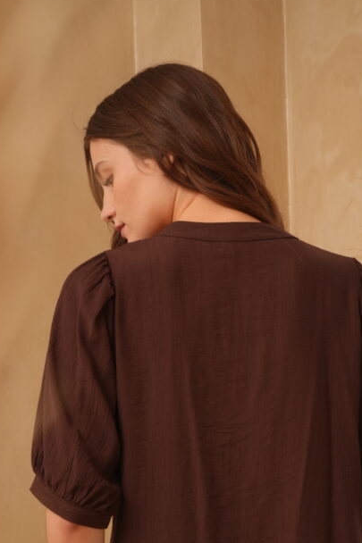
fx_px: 1117
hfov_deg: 18.4
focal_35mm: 74
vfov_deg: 27.1
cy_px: 374
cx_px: 213
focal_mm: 50
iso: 640
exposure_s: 1/125
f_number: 14
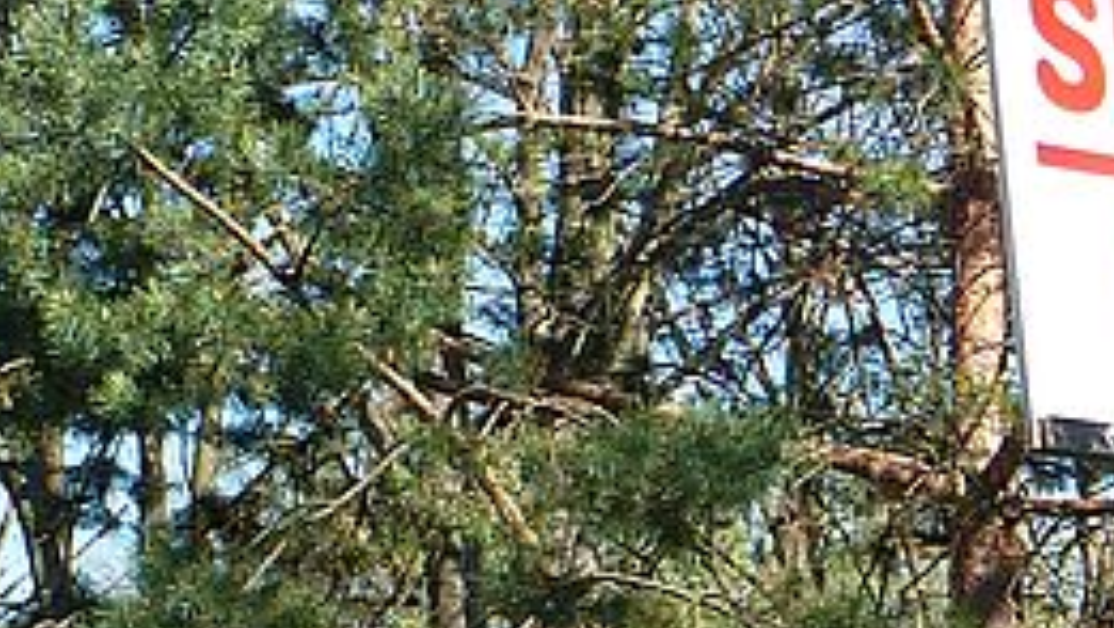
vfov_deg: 6.1
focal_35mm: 200
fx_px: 5910
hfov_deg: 10.7
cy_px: 611
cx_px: 828
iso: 80
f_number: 3.8
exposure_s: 1/200
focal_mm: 8.5
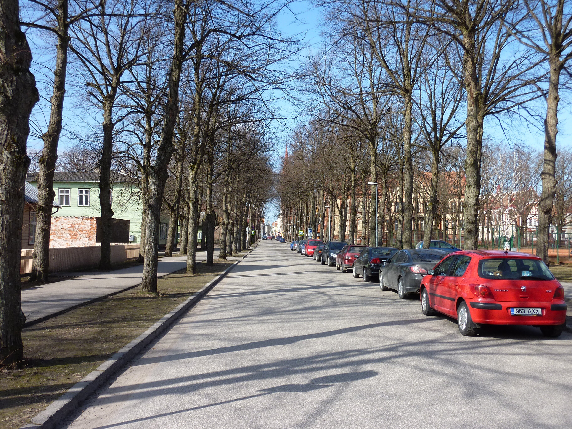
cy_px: 214
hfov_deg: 56.8
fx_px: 529
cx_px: 286
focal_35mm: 32
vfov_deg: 44.2
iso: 80
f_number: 4
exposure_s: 1/400
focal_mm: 5.3
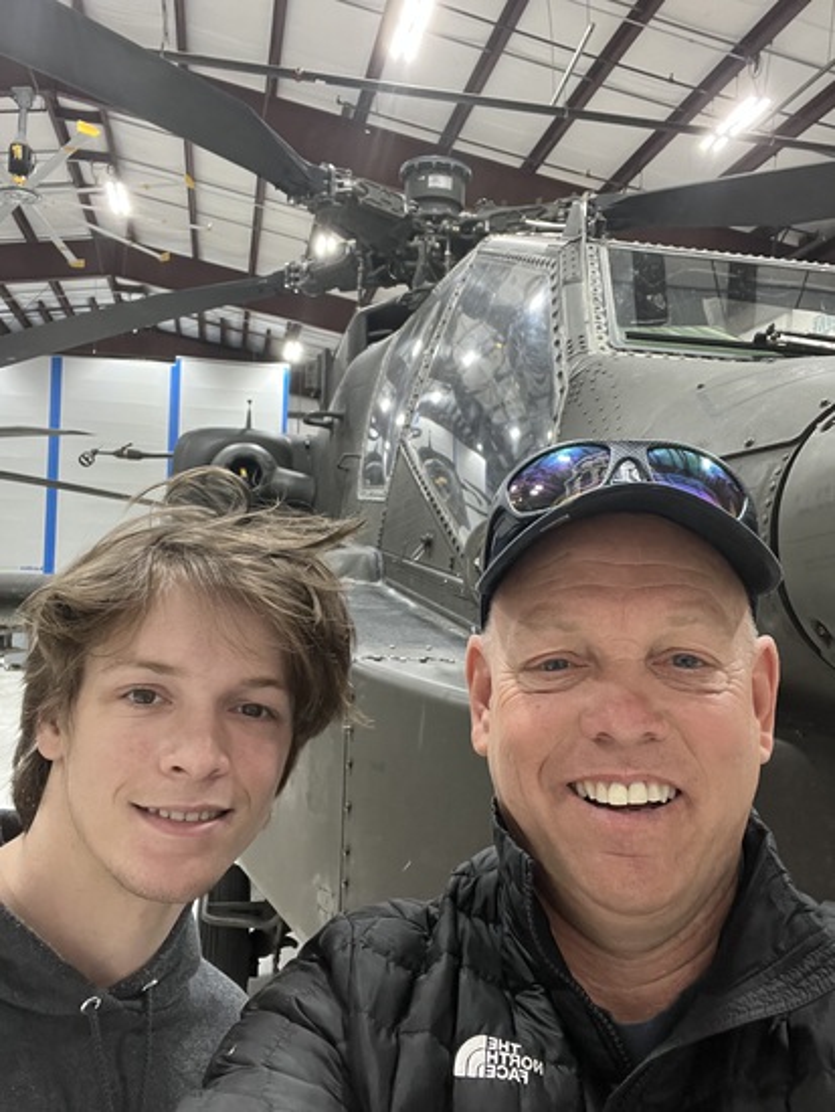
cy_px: 556
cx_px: 418
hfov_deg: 46.8
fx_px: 964
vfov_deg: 59.9
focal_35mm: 30
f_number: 2.2
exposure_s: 1/40
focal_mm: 2.71
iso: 320
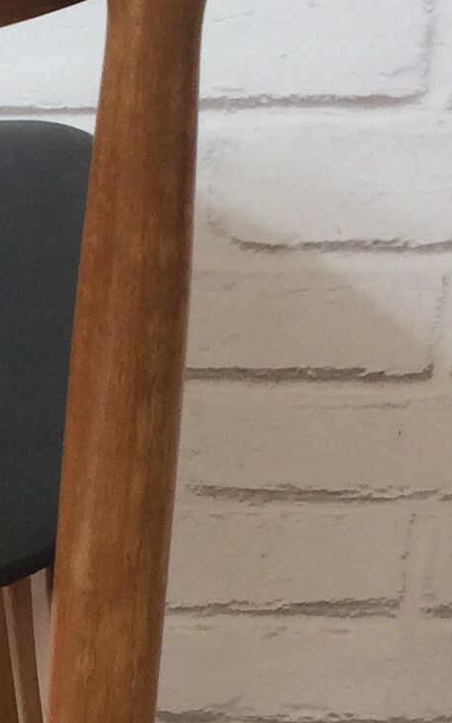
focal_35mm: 136
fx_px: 2682
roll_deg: +5.7
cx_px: -531
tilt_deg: -34.3
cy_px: 644
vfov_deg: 15.2
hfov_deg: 8.9
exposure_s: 1/100
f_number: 2.2
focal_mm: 4.15
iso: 50
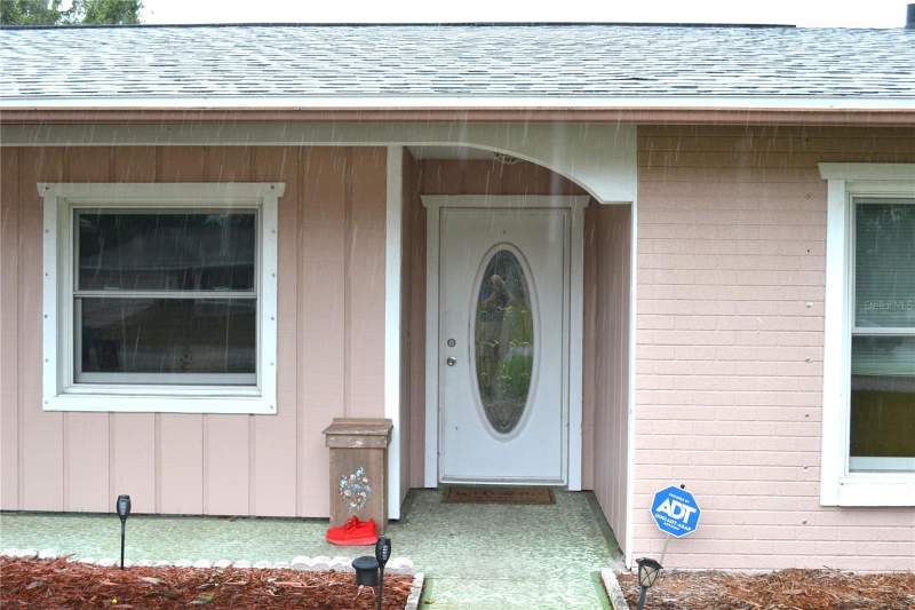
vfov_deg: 36.9
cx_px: 458
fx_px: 915
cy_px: 305
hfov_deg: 53.1
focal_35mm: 36
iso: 125
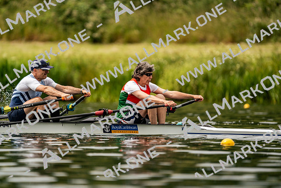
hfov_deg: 3.4
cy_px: 94
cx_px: 140
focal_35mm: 600
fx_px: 4684
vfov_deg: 2.3
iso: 250
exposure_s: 1/2000
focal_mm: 600
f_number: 6.3
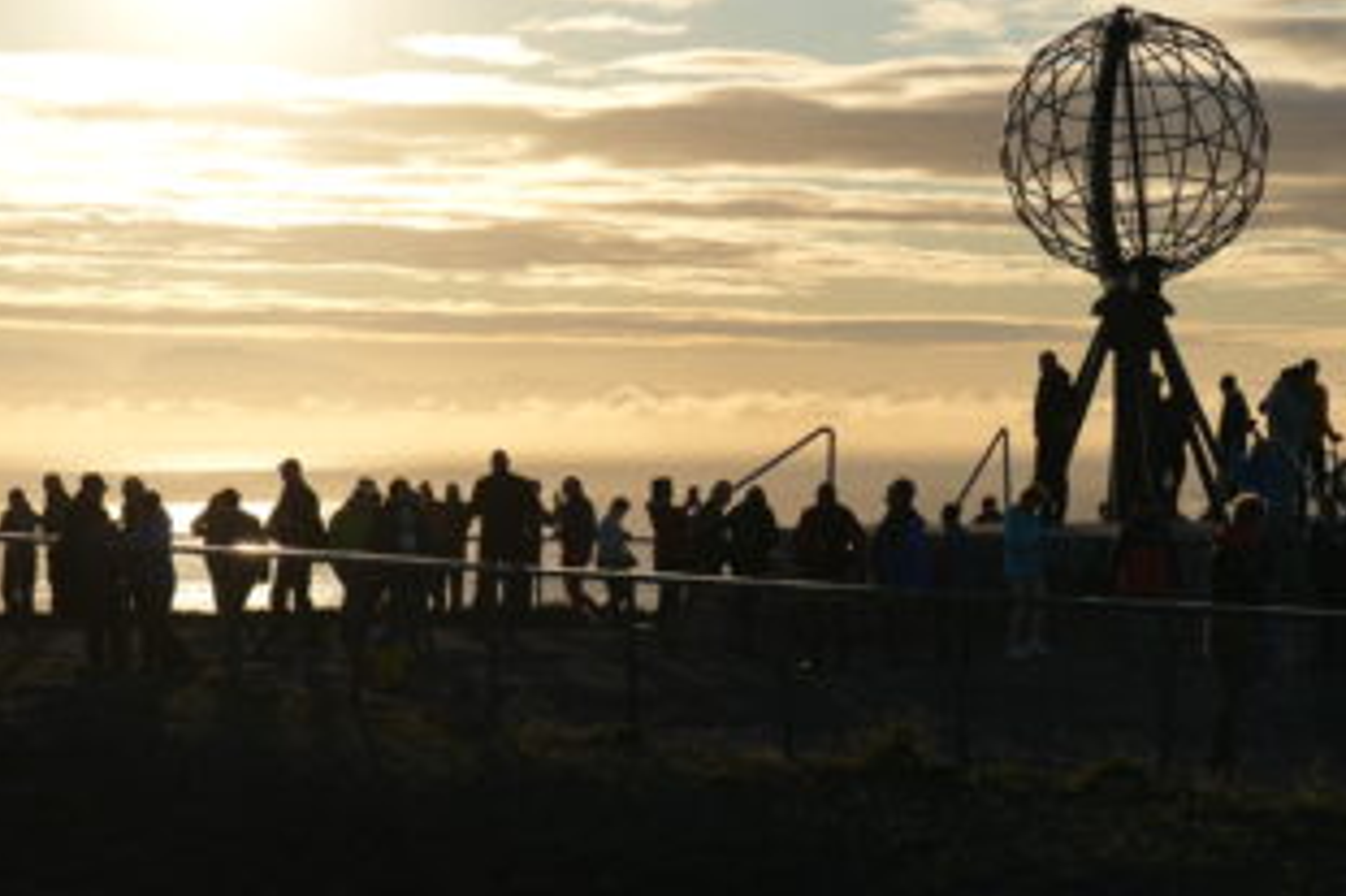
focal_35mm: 126
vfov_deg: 10.9
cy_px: 411
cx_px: 1143
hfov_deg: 16.1
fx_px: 4708
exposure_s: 1/640
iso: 100
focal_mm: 51
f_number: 8
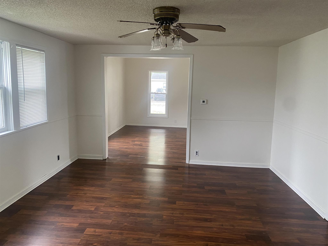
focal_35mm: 26
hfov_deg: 67.3
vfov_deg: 53.1
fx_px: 246
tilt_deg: -9.4
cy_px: 123
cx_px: 164
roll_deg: -0.9
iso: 200
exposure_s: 1/60
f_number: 1.8
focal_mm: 4.25
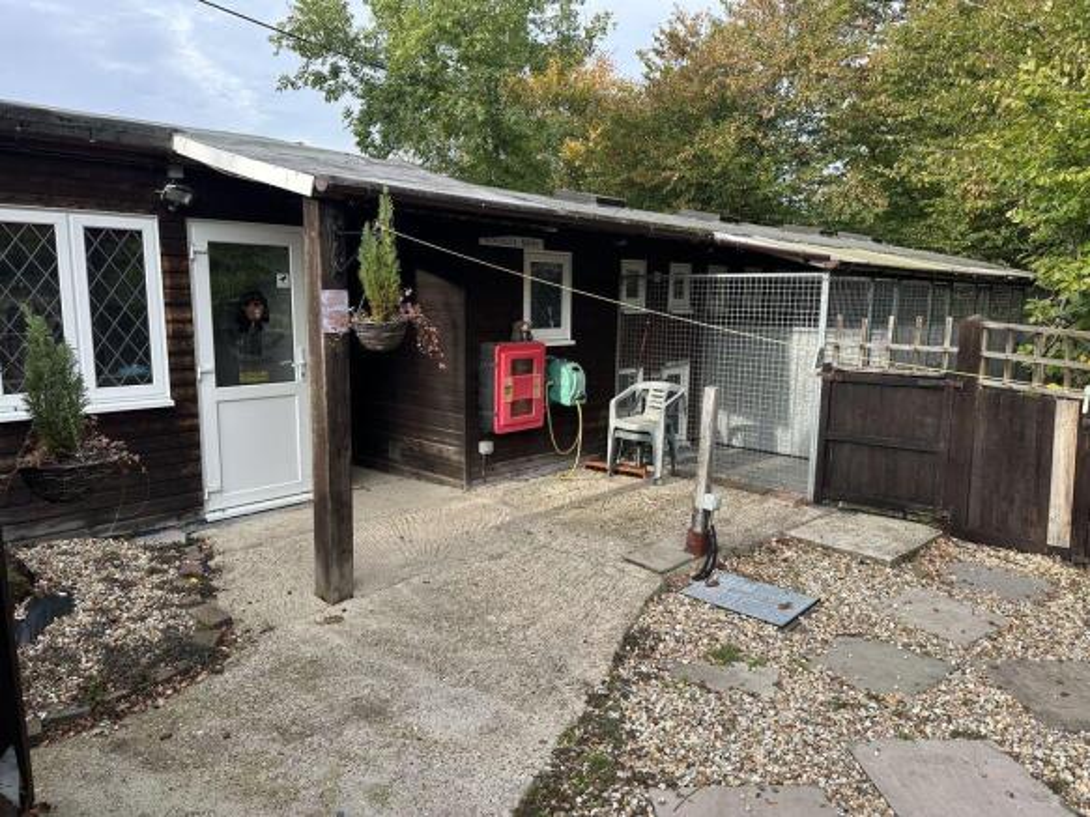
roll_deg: -0.4
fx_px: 756
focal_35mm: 24
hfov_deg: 71.6
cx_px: 545
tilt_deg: -8.4
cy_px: 408
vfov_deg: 56.8
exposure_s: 1/718
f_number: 1.78
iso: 80
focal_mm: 6.86
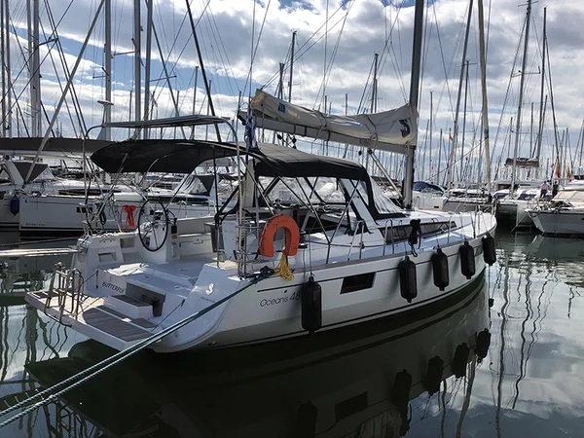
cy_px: 219
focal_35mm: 28
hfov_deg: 63.4
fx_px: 472
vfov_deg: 49.7
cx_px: 292
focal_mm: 3.99
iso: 25
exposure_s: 1/4049
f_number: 1.8
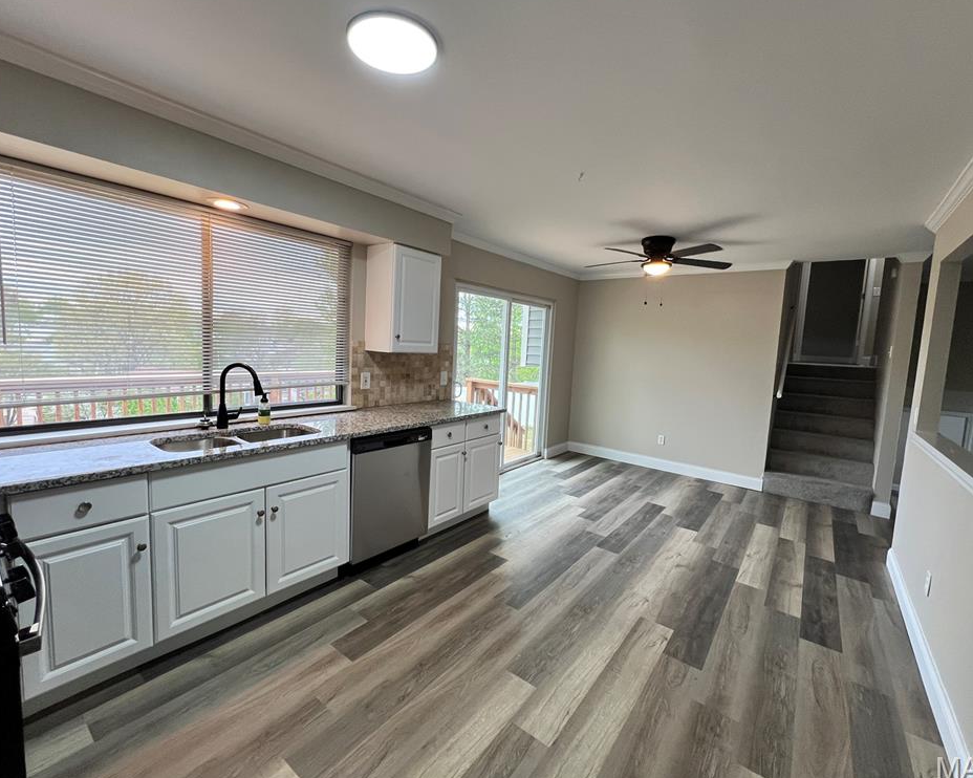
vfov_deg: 88.0
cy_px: 388
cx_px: 504
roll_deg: -2.5
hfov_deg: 100.7
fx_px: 403
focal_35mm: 14
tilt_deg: -5.6
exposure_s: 1/120
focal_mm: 1.57
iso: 125
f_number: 1.8
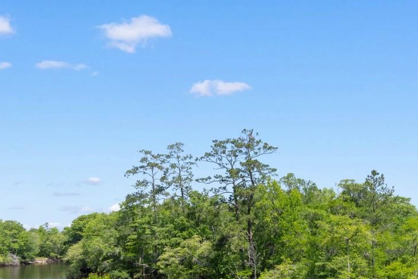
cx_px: 272
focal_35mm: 36
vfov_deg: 35.5
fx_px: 418
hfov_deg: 52.3
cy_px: 230
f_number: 7.1
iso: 100
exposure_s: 1/200
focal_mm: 11
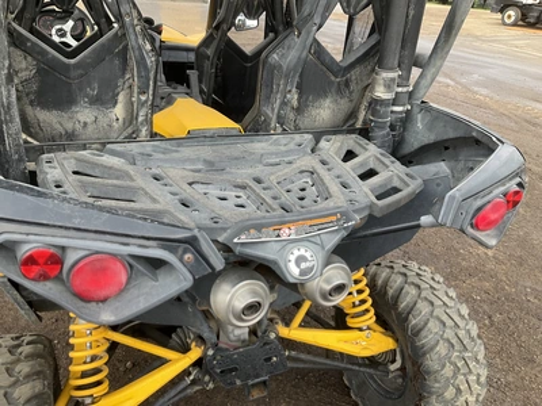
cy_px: 203
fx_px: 454
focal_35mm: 29
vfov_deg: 48.2
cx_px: 271
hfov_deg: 61.7
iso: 20
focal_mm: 3
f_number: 1.8
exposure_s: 1/210
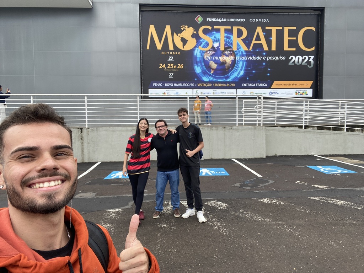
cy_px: 136
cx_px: 182
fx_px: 242
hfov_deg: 73.9
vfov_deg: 58.9
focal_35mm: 23
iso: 25
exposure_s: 1/299
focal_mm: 2.71
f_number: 2.2
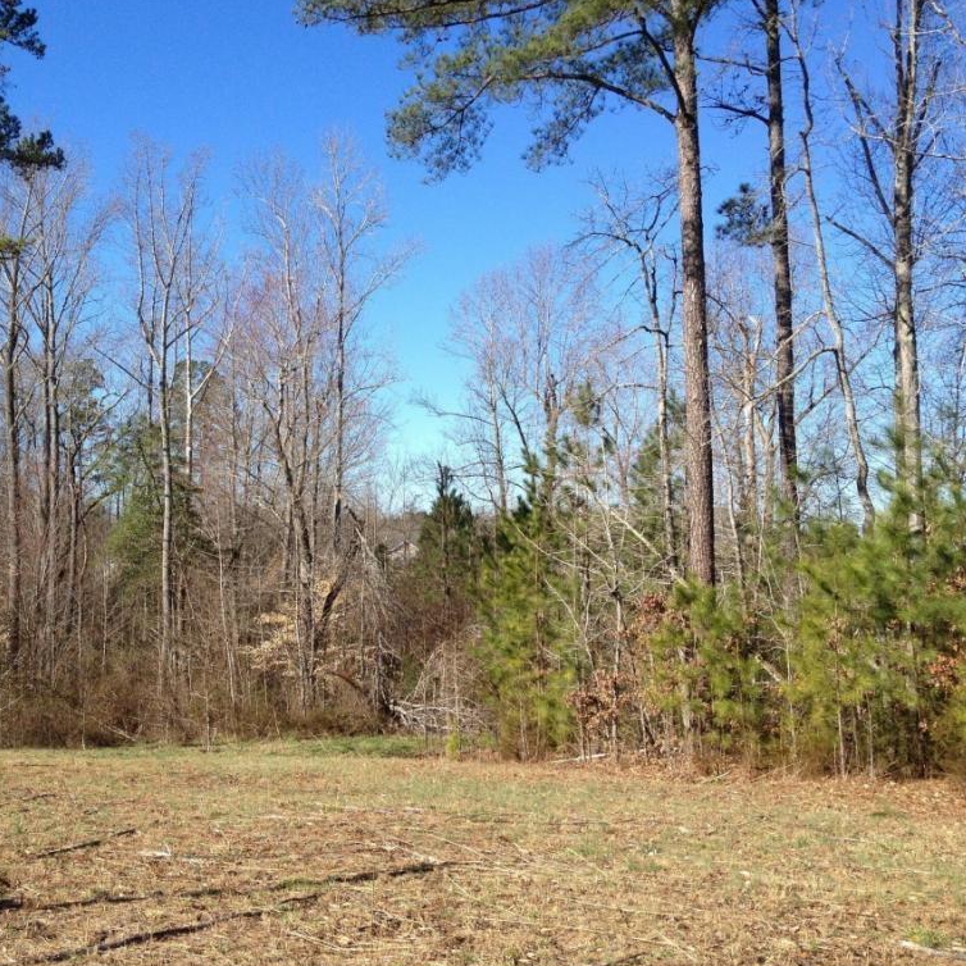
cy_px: 486
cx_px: 404
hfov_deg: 39.9
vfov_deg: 40.0
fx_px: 1326
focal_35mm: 42
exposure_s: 1/968
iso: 50
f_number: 2.4
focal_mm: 4.28
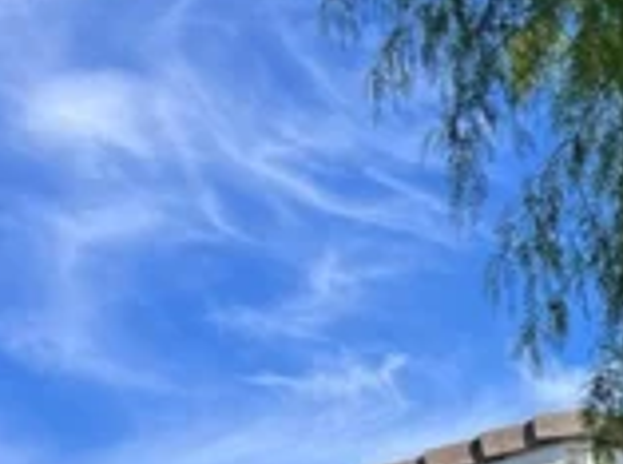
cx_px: 1129
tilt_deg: +5.5
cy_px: 1051
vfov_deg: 10.5
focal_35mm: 124
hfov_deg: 14.1
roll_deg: +1.2
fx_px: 2227
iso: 50
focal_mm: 5.7
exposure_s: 1/2353
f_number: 1.5
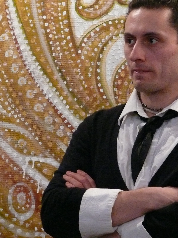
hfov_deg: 5.9
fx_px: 1720
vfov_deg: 7.9
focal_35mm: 251
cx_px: 174
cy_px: 94
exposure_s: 1/20
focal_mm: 31.8
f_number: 3.6
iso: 800
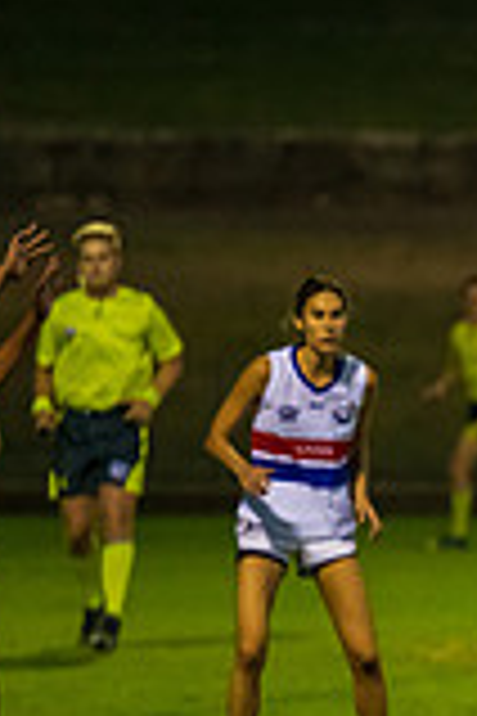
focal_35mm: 739
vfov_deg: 2.8
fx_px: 14686
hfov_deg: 1.9
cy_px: 561
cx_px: 925
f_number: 2.8
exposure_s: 1/1000
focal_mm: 200
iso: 3200
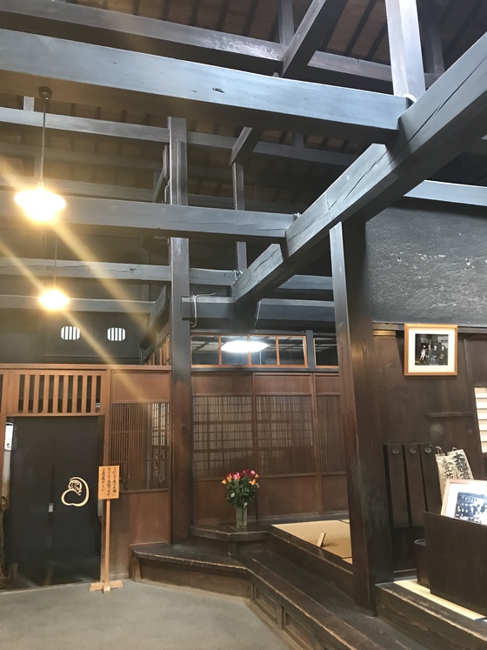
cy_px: 325
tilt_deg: +13.2
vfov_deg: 63.5
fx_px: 525
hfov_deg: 49.7
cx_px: 244
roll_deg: +1.8
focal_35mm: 28
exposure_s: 1/7
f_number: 1.8
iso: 100
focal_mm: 3.99
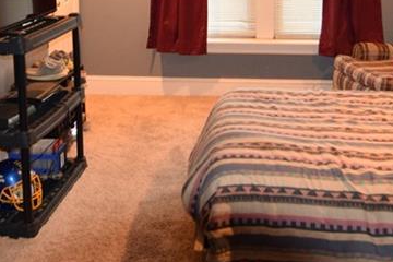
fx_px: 605
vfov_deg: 23.3
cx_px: 190
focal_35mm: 55
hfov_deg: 36.0
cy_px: -9
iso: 1250
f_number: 2.8
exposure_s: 1/60
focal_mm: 13
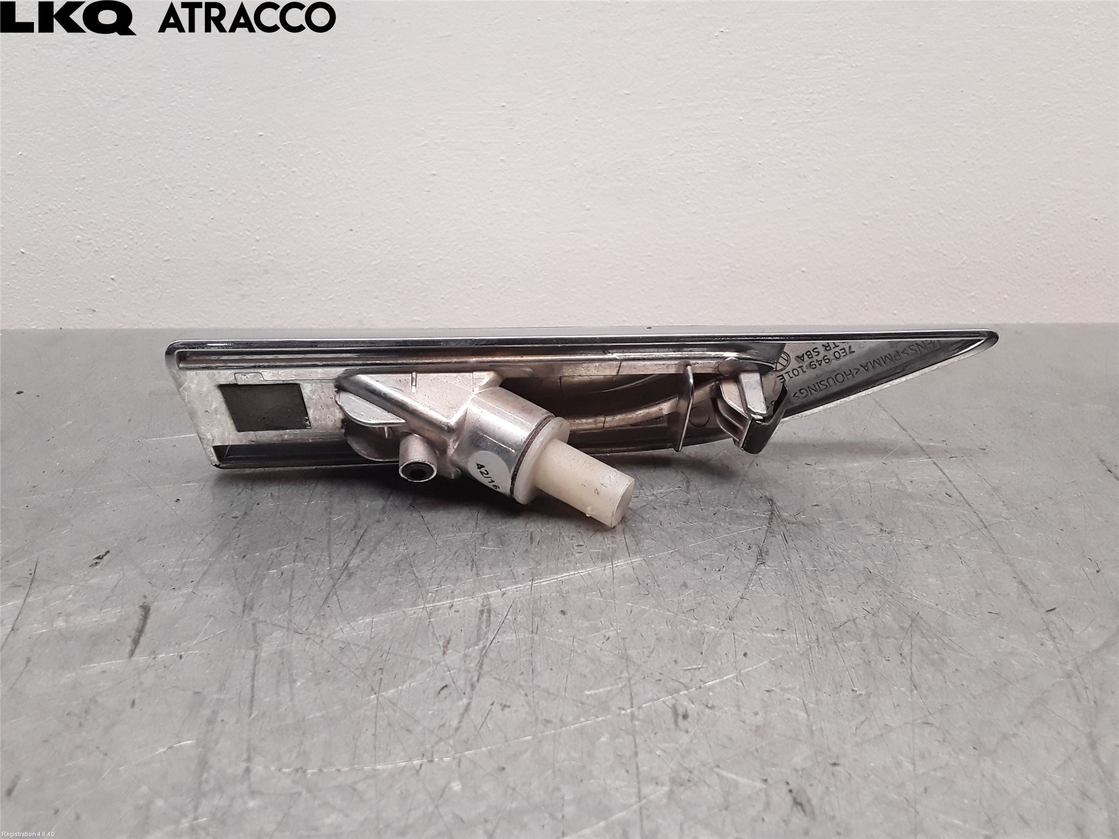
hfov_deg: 63.4
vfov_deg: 49.7
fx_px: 905
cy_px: 420
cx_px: 560
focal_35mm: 28
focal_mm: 2.91
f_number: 1.9
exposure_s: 1/116
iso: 100
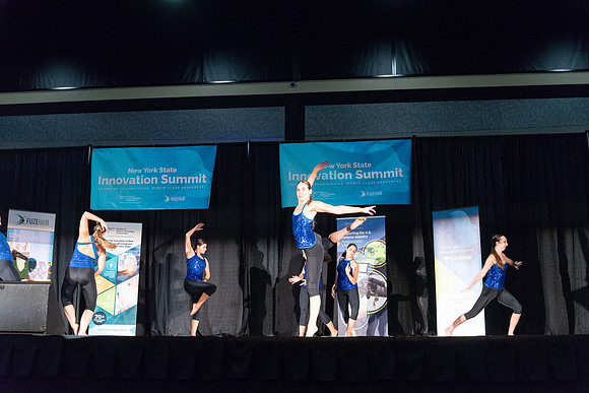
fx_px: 655
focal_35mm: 40
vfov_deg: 33.4
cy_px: 196
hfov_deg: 48.4
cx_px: 294
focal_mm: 40
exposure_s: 1/200
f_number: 4.2
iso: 4000
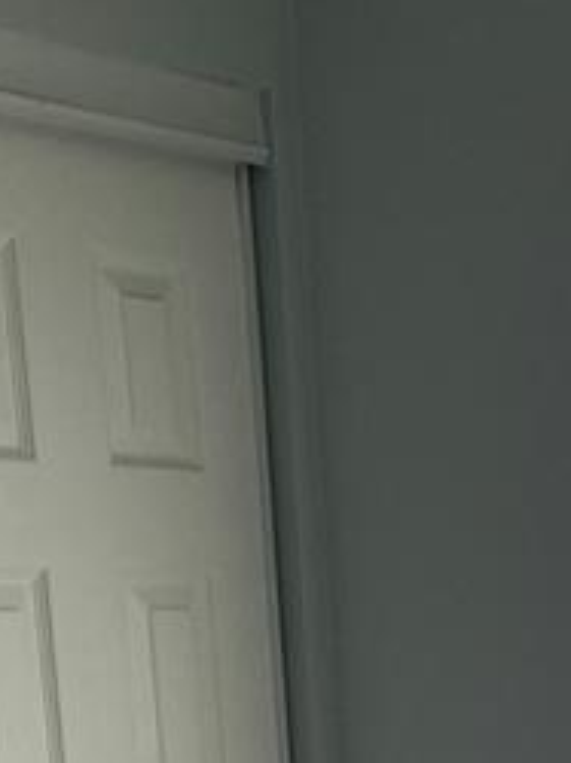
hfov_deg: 11.3
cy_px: 1239
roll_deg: +2.9
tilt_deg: -12.9
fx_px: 2754
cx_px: 870
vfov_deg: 14.4
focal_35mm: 125
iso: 64
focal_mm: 5.1
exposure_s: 1/121
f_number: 1.6
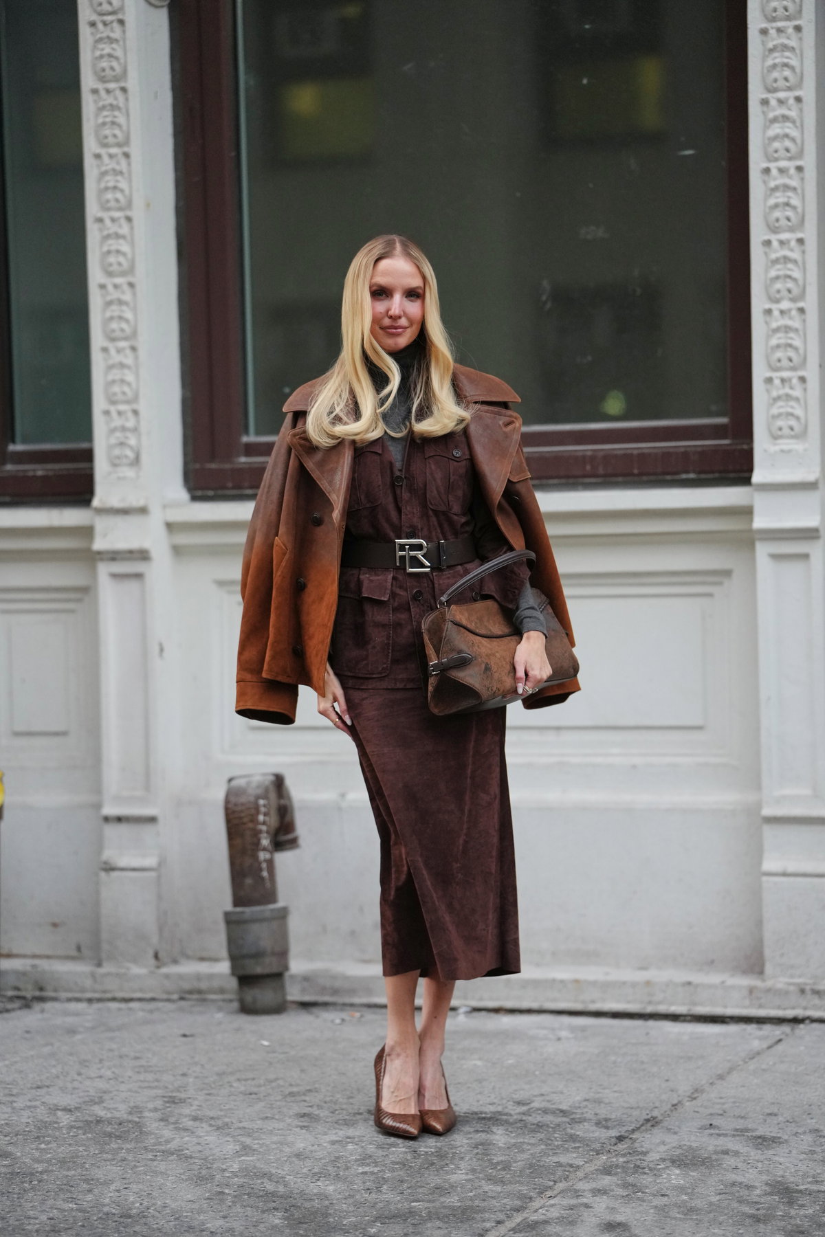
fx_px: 3197
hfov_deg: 14.7
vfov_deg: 21.9
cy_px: 618
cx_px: 412
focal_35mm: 93
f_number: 2
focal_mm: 93
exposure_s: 1/1000
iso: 2500
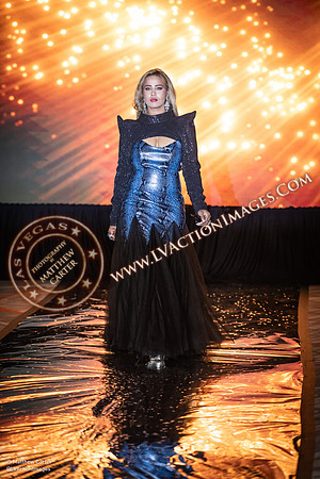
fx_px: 1867
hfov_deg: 9.8
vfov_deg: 14.7
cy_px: 240
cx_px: 160
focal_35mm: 140
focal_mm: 140
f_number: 2.8
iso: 1600
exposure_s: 1/200
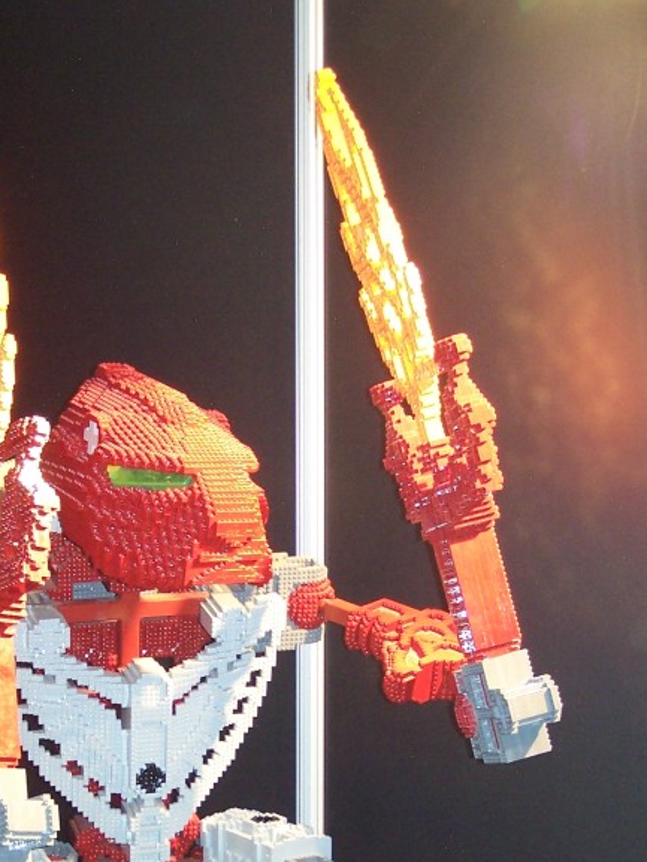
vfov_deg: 26.6
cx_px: 179
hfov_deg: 20.6
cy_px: 759
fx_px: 1769
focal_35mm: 71
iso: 140
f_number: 2.8
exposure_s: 1/2
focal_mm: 6.7
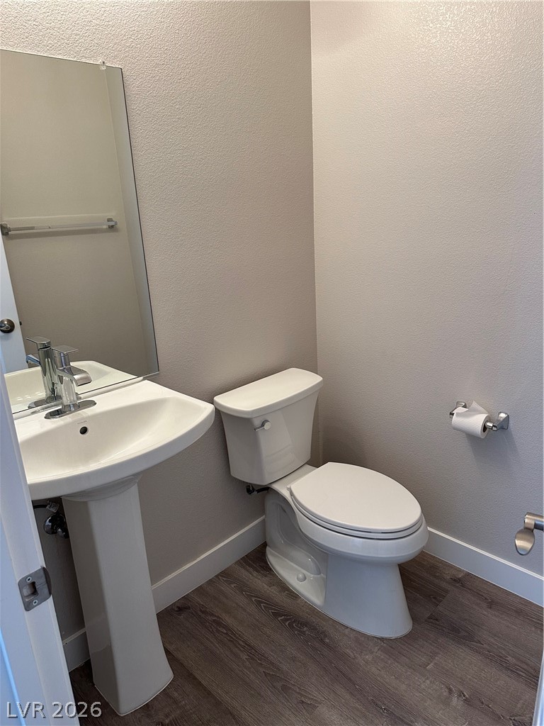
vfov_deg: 71.6
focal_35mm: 24
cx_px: 272
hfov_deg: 56.8
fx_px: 503
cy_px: 363
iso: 200
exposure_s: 1/120
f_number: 1.78
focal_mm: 6.86
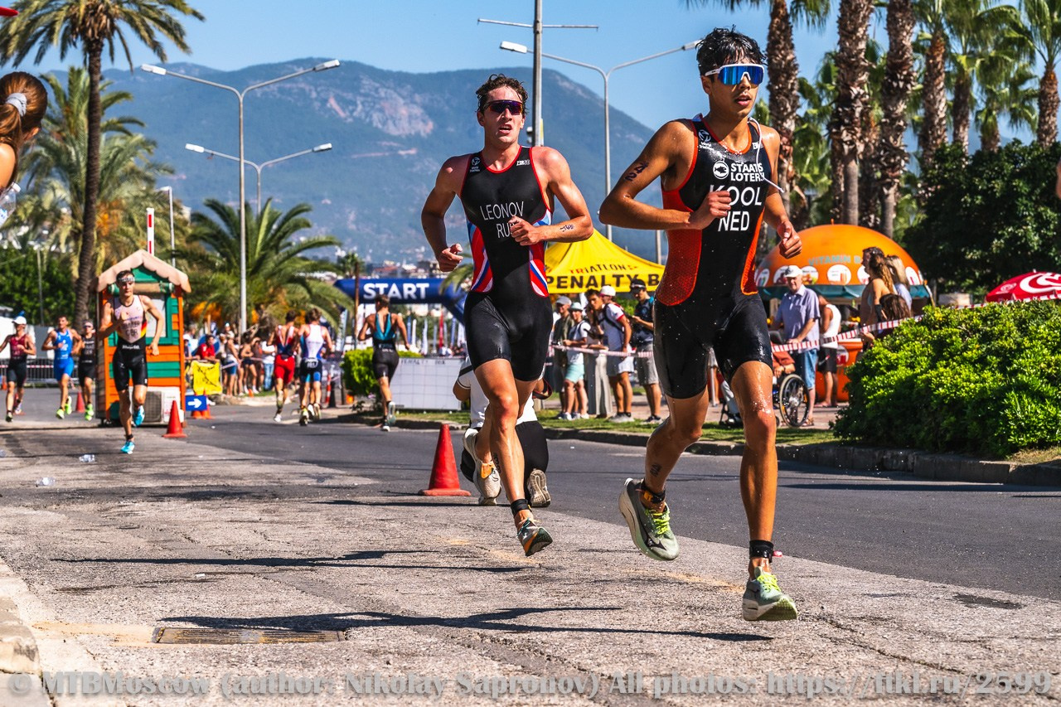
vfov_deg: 13.3
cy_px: 354
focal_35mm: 103
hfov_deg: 19.8
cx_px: 530
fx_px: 3035
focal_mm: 103
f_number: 8
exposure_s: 1/1600
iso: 250
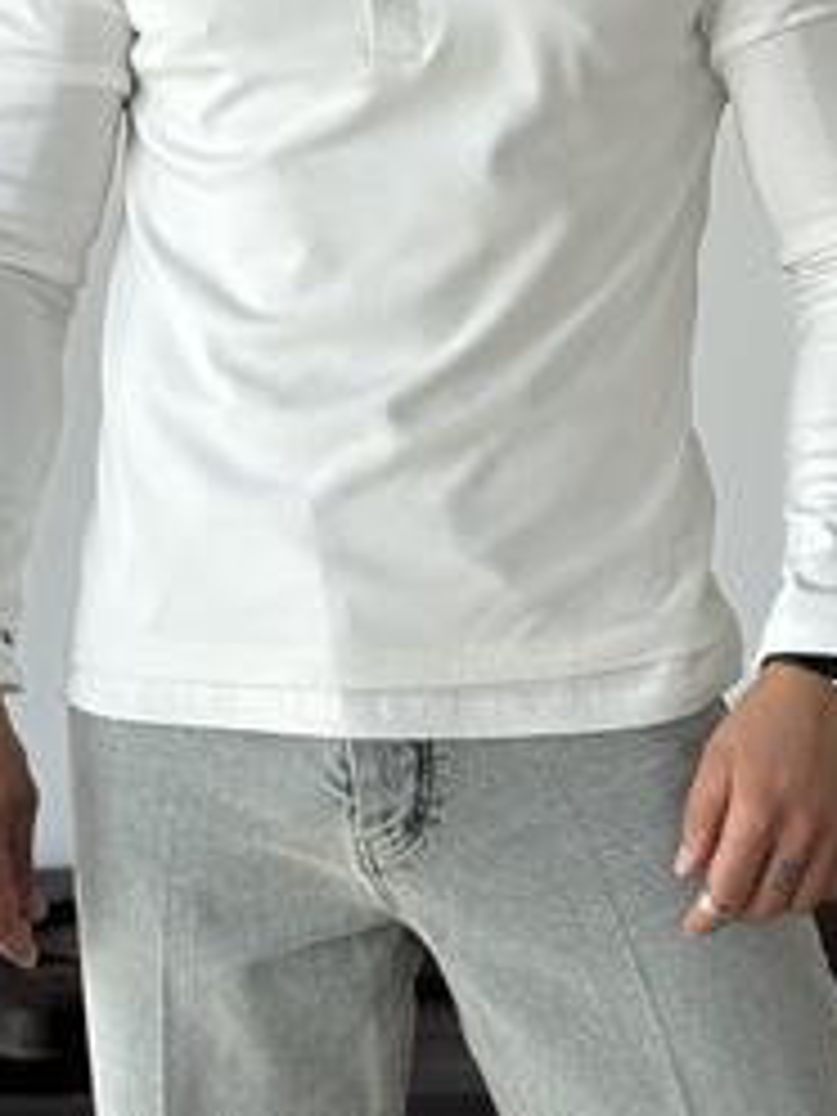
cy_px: -29
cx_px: 459
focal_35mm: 103
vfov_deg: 18.5
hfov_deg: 14.4
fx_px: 3321
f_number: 1.78
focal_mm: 6.76
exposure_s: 1/574
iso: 80
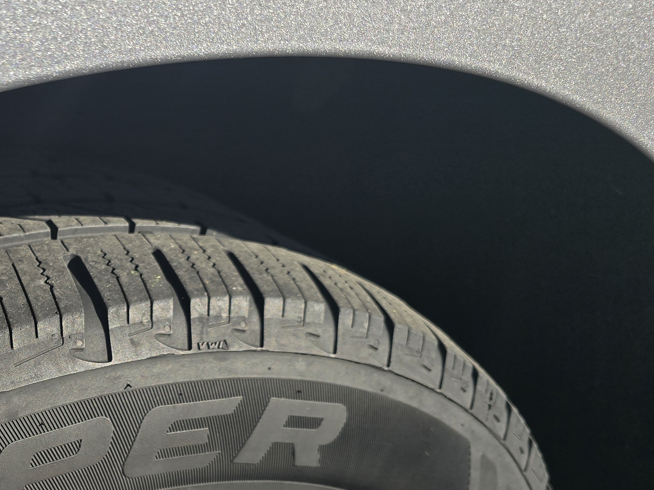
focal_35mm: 50
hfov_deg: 33.7
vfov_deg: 28.5
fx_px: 945
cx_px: -49
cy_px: 391
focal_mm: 6.3
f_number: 1.7
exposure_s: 1/476
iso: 12
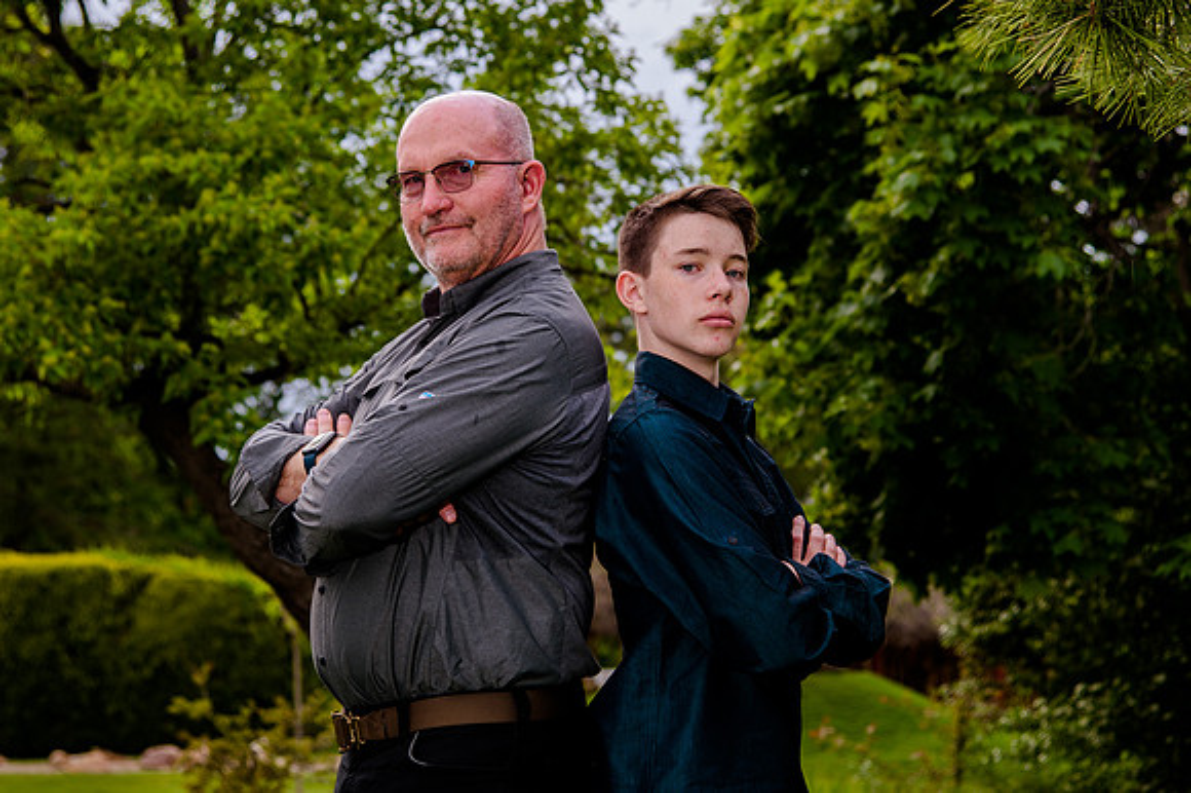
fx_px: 2724
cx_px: 596
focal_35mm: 82
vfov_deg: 16.5
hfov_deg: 24.7
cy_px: 298
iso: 160
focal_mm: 66
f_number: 4.5
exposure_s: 1/200
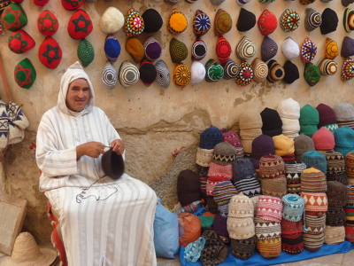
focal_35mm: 45
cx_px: 177
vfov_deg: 32.2
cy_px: 133
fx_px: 460
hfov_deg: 42.1
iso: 80
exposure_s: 1/30
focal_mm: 4.1
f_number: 3.3
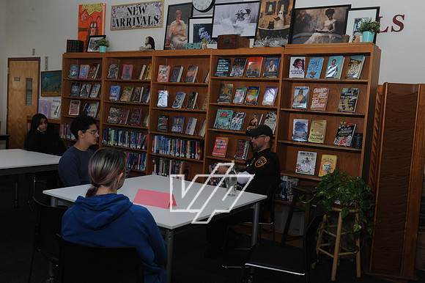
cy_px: 142
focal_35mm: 38
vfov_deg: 35.0
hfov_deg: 50.7
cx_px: 212
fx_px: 448
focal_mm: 38
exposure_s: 1/50
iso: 640
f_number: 8
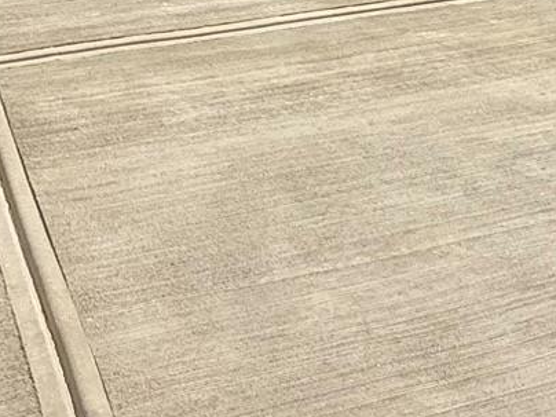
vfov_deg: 16.9
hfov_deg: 27.4
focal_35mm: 71
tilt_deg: +2.9
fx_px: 1140
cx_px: 272
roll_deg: +1.3
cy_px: -350
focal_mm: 2.22
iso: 50
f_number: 2.2
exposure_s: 1/3289
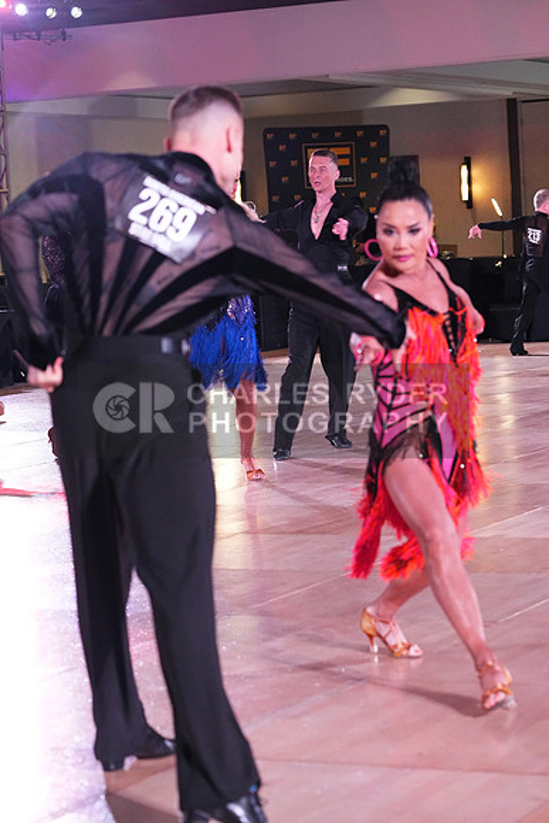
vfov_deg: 21.5
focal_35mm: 95
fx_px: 2172
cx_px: 274
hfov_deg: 14.4
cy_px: 412
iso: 8000
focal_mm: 95
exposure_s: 1/320
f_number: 5
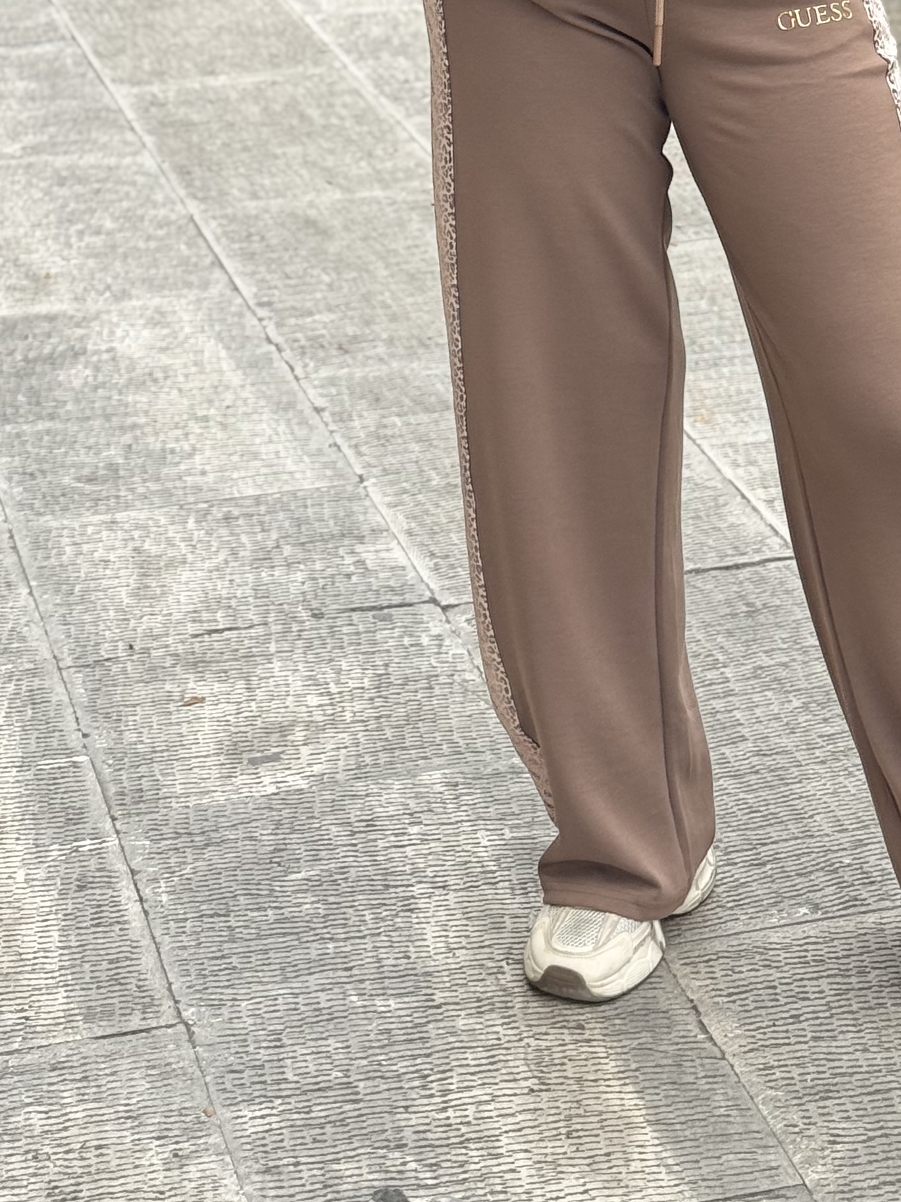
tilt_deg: -12.1
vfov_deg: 18.1
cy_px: -14
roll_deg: -0.1
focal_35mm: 106
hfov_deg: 13.9
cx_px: 696
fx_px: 3680
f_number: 1.78
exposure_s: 1/1770
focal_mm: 6.76
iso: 64
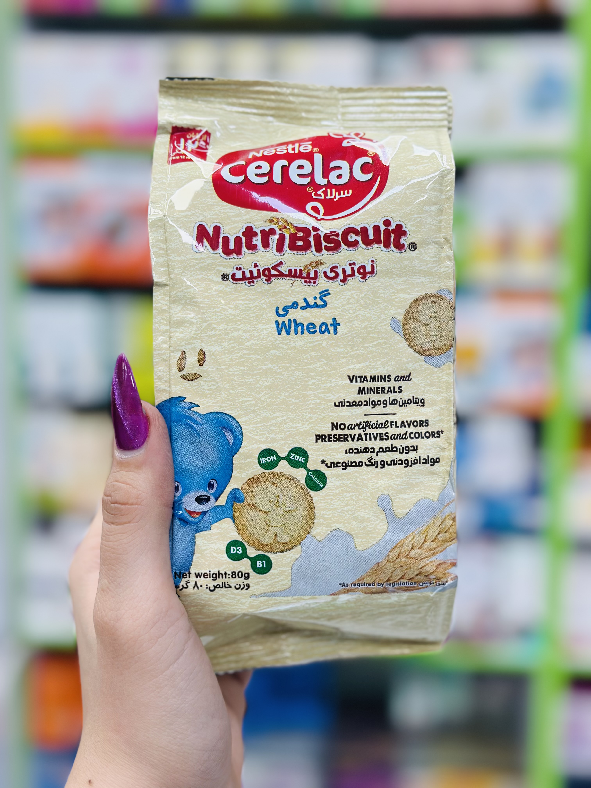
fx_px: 1093
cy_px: 394
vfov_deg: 39.7
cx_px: 296
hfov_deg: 30.3
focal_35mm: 48
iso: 80
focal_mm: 6.86
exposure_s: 1/141
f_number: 1.78
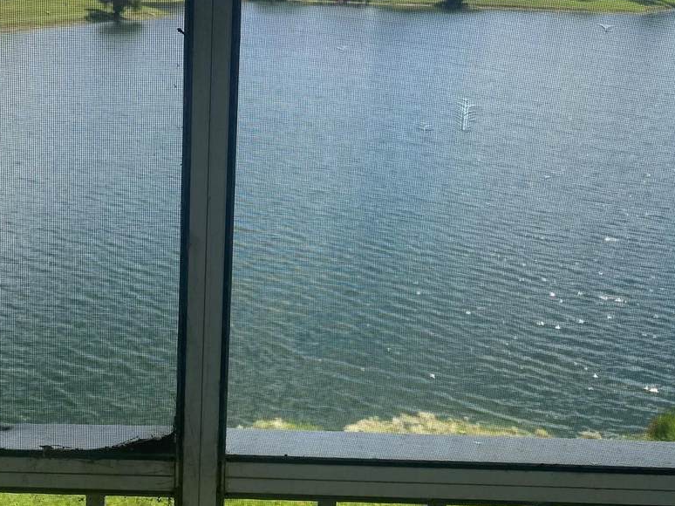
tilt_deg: -13.6
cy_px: 160
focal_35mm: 43
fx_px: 838
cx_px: 253
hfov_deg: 43.5
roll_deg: -2.1
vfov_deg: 33.2
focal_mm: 4.25
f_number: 1.8
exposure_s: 1/1927
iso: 32
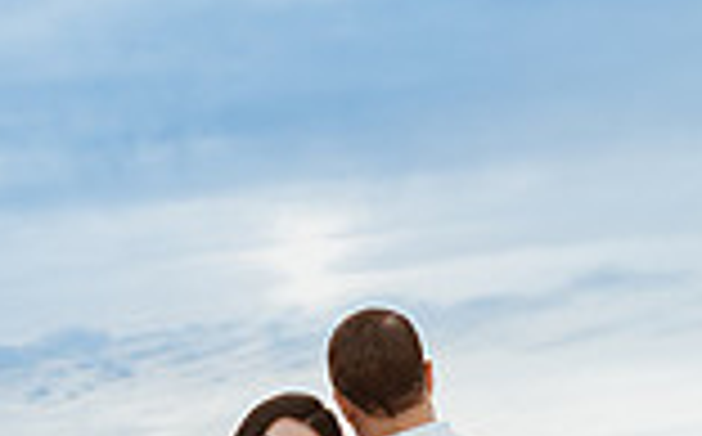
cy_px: 672
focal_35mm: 91
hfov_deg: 22.5
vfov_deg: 13.4
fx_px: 1738
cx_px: 140
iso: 250
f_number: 3.2
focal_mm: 24
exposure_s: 1/1600
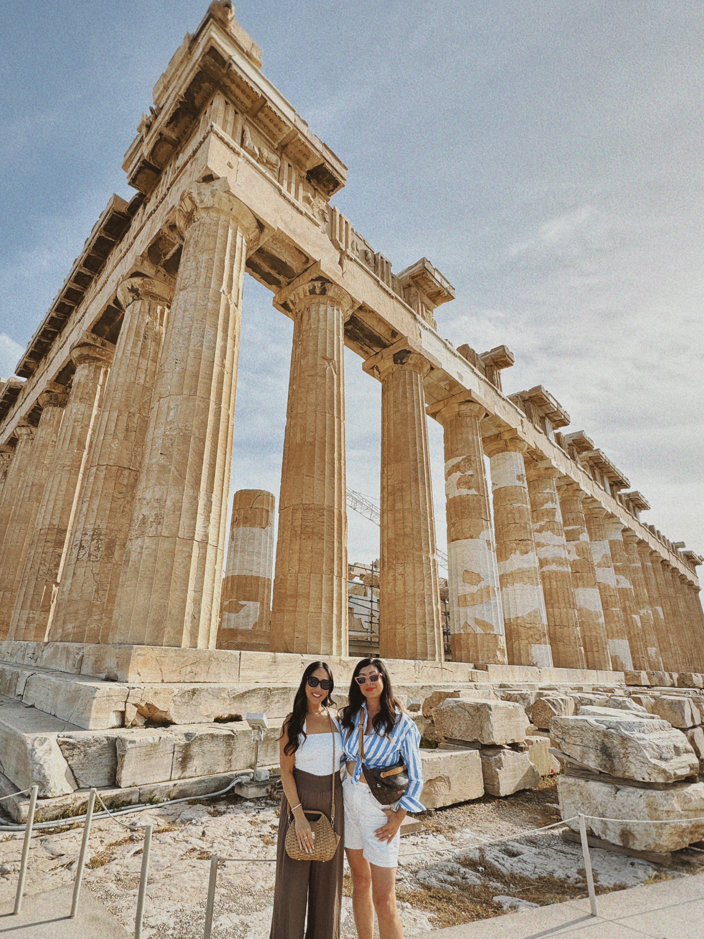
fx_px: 461
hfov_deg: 74.3
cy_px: 520
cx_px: 299
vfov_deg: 90.7
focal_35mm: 17
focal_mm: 2.22
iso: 40
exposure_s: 1/1006
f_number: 2.2
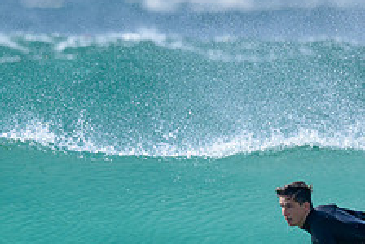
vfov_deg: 0.6
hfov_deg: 0.8
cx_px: 48
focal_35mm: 2500
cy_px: 271
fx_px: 25380
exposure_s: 1/2000
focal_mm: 800
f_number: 6.3
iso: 360
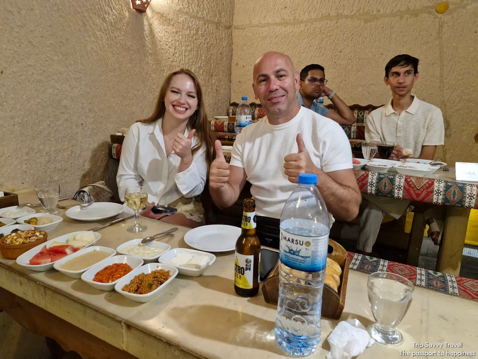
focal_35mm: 23
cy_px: 180
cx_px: 239
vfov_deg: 58.9
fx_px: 318
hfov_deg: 73.9
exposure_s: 1/25
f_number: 1.8
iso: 800
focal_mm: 5.54
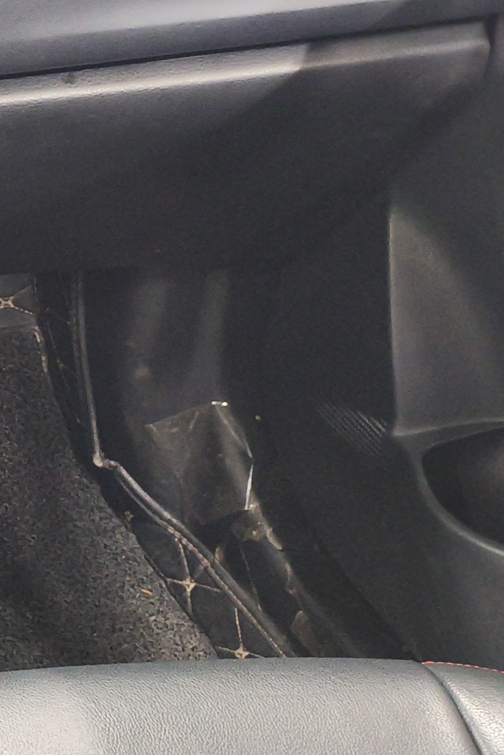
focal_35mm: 89
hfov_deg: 12.4
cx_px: -682
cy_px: 261
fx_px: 1869
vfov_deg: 22.8
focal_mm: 4.94
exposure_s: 1/33.3
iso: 1000
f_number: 1.5
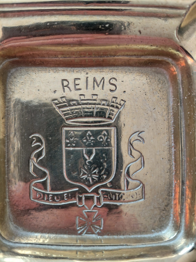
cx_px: 98
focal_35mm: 25
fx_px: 189
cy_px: 131
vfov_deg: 69.4
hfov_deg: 54.9
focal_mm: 4.69
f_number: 1.8
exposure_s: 1/120
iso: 160
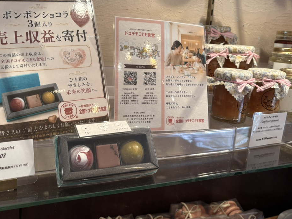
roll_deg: -3.1
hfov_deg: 53.7
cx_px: 123
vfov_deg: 41.4
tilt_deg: -10.9
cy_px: 81
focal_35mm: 34
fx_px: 287
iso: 80
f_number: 1.6
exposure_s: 1/60
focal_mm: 5.96
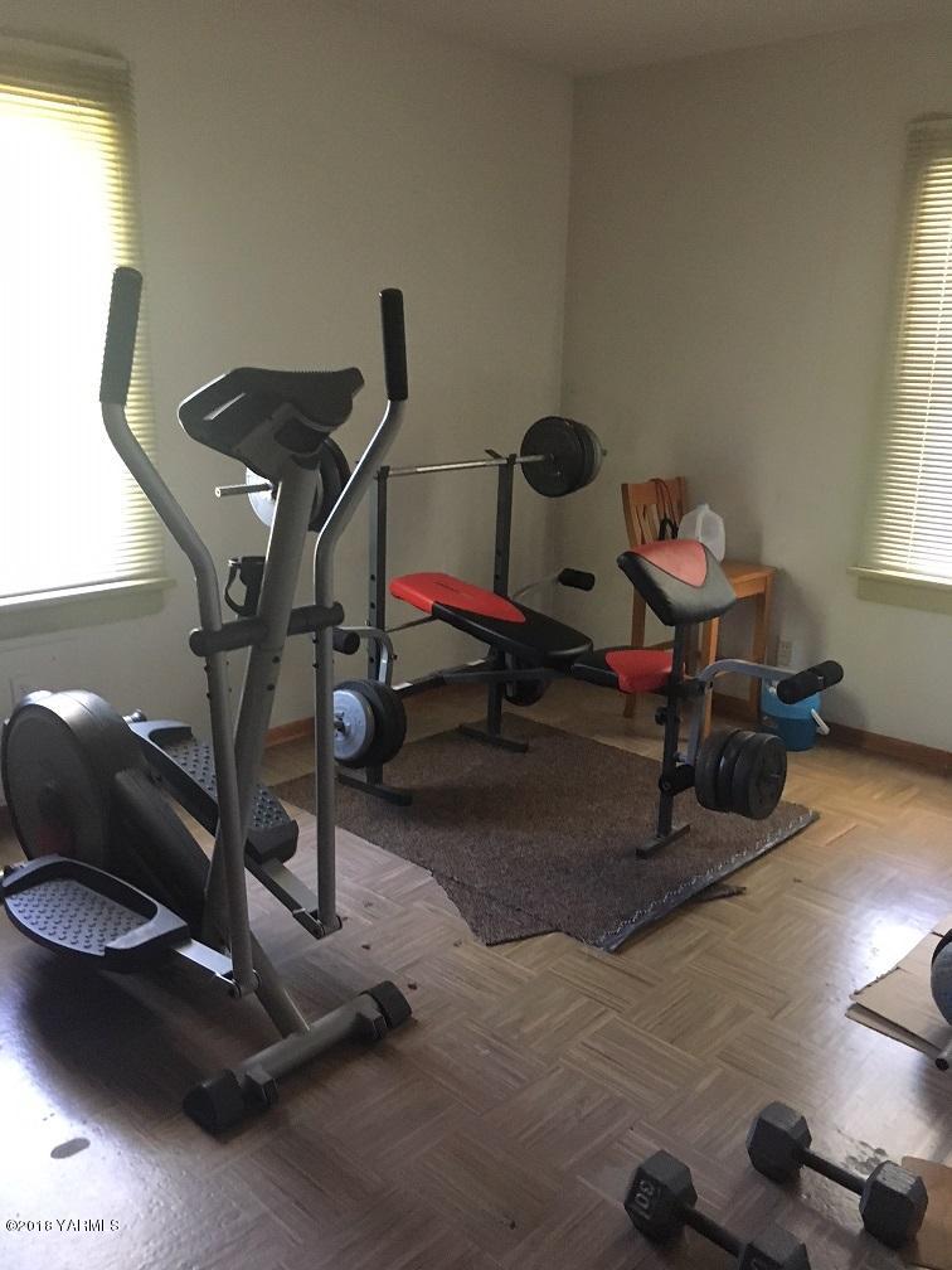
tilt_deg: -16.0
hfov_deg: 48.2
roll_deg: -0.6
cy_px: 635
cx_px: 476
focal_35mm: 29
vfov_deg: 61.7
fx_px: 1063
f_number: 2.2
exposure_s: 1/15
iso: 250
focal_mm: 4.15
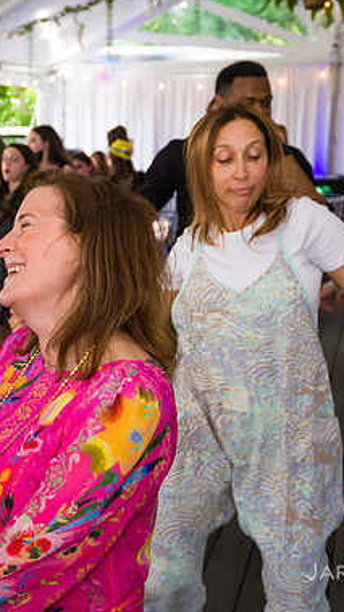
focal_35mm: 51
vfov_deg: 40.5
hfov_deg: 22.5
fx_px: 828
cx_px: -8
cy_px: 260
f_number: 4
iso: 400
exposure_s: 1/200
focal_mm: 28
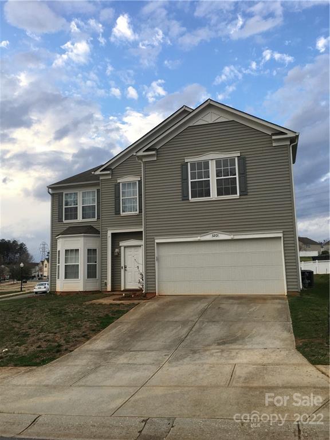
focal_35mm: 29
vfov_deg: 61.7
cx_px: 165
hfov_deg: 48.2
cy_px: 220
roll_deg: +2.1
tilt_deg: +8.7
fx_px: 369
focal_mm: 4.15
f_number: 2.2
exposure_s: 1/319
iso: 25
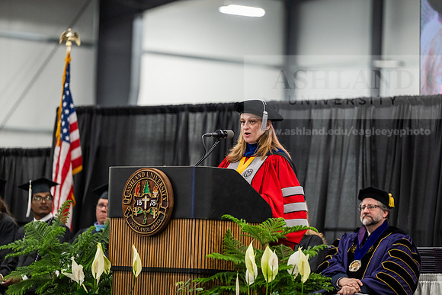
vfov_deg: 7.4
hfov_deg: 11.1
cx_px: 221
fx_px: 2272
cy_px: 148
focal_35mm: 185
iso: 2500
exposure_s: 1/200
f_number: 3.2
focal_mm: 185
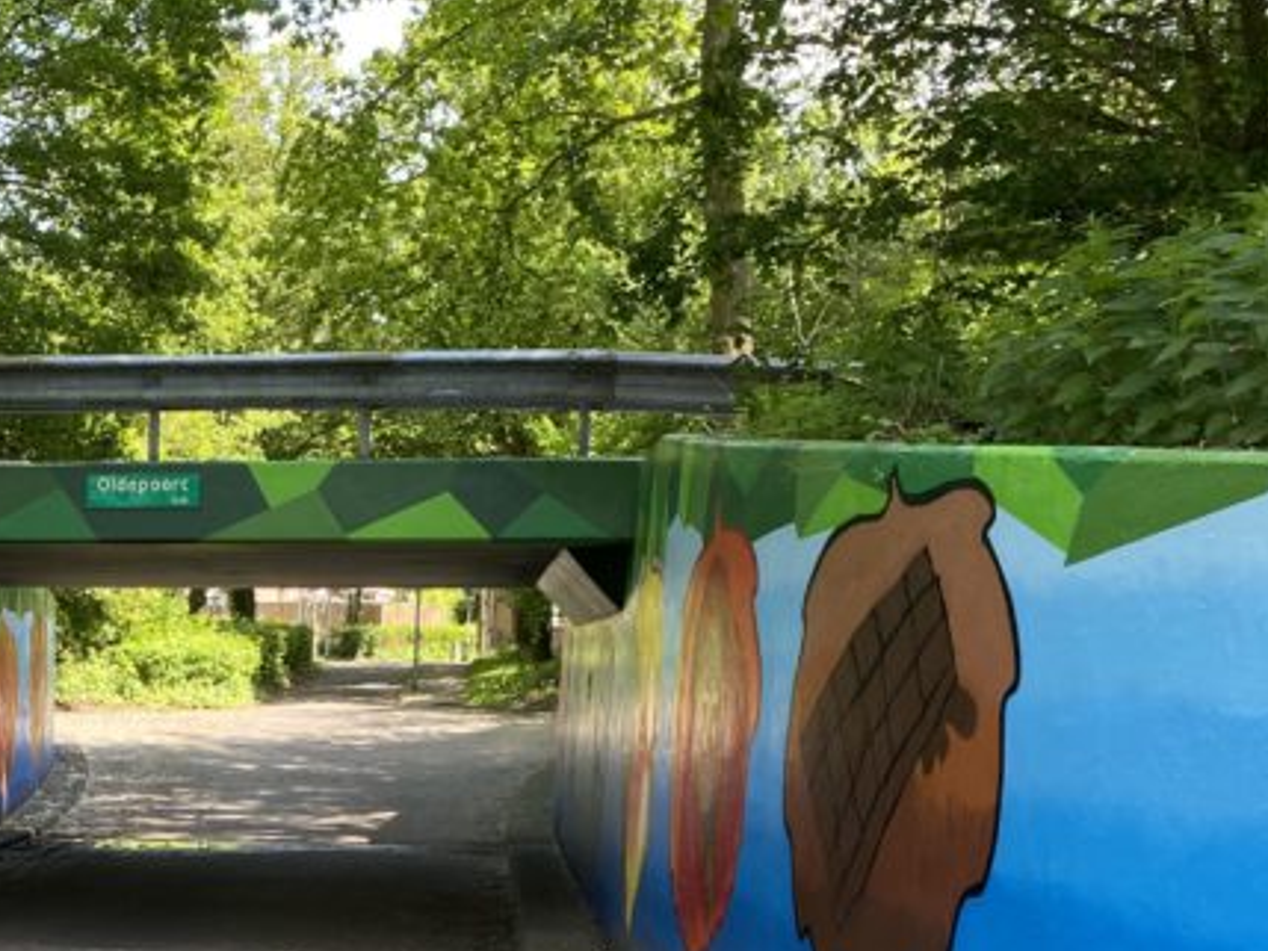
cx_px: 0
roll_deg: -0.3
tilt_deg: -10.9
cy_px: 1081
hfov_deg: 29.2
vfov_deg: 22.2
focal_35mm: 62
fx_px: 2272
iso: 32
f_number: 1.8
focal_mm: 4.25
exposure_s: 1/218
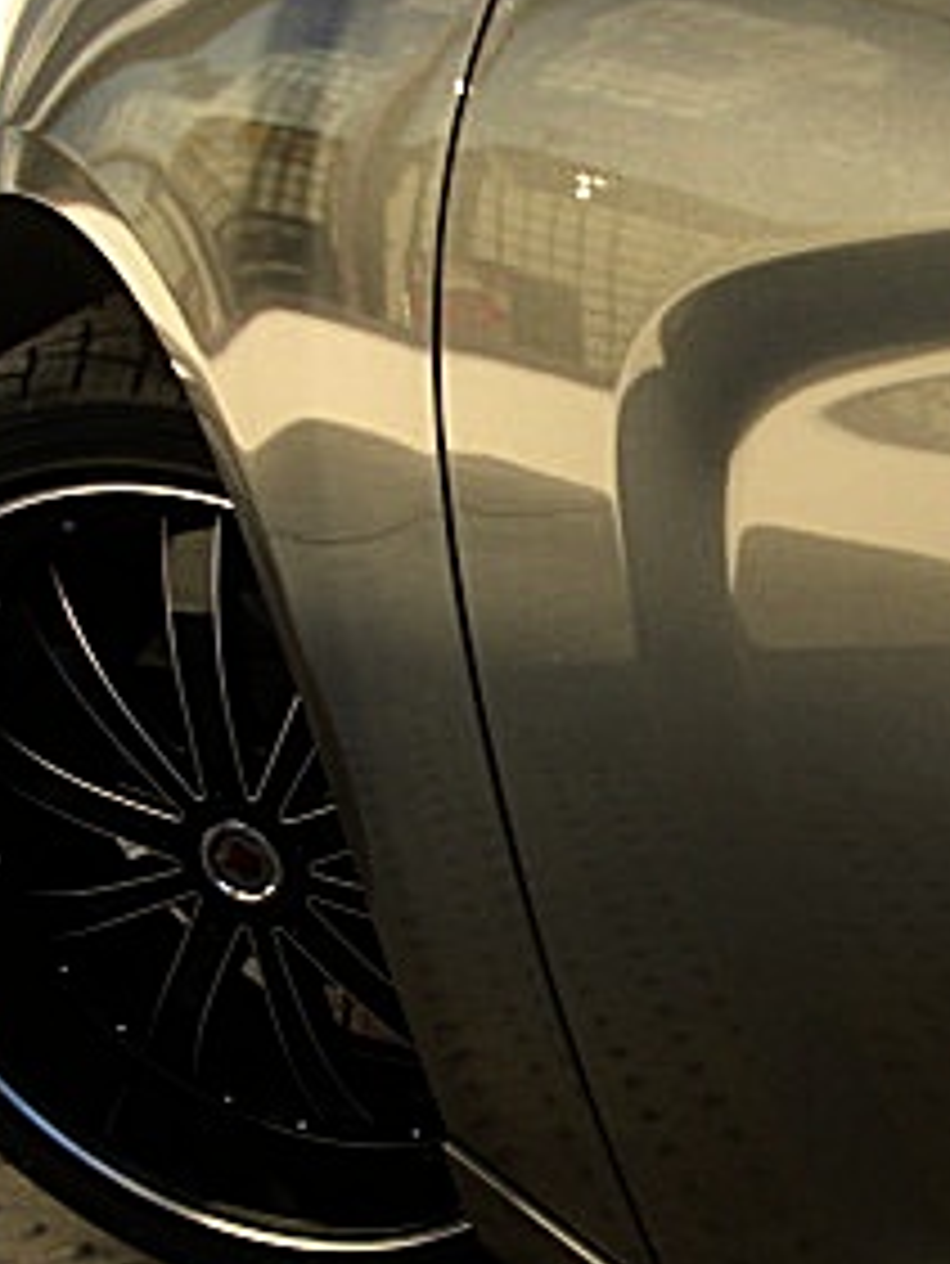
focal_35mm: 82
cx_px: 950
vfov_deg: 23.8
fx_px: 2998
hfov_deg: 17.6
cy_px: 702
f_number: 2.8
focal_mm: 6.3
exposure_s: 1/200
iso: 50
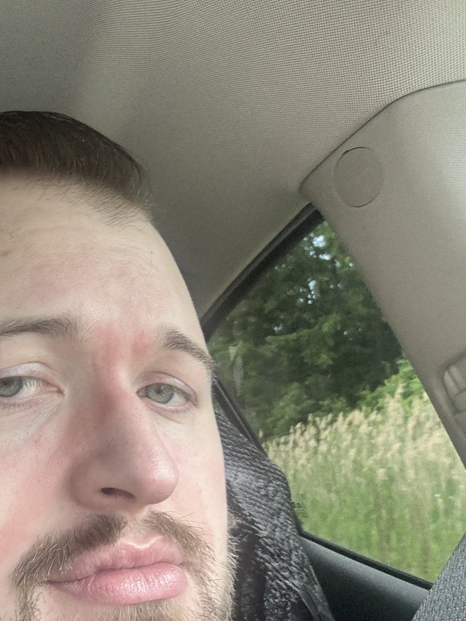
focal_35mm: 42
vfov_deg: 44.7
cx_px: 142
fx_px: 754
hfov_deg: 33.9
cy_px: 347
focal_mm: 2.69
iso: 80
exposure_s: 1/121
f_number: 1.9
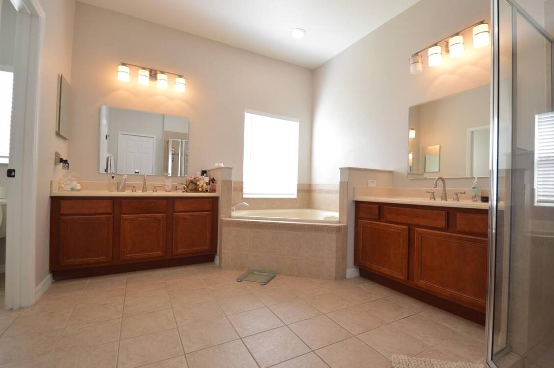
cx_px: 295
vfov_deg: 73.6
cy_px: 184
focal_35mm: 16
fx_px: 246
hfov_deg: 96.7
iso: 400
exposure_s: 1/60
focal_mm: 10
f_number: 4
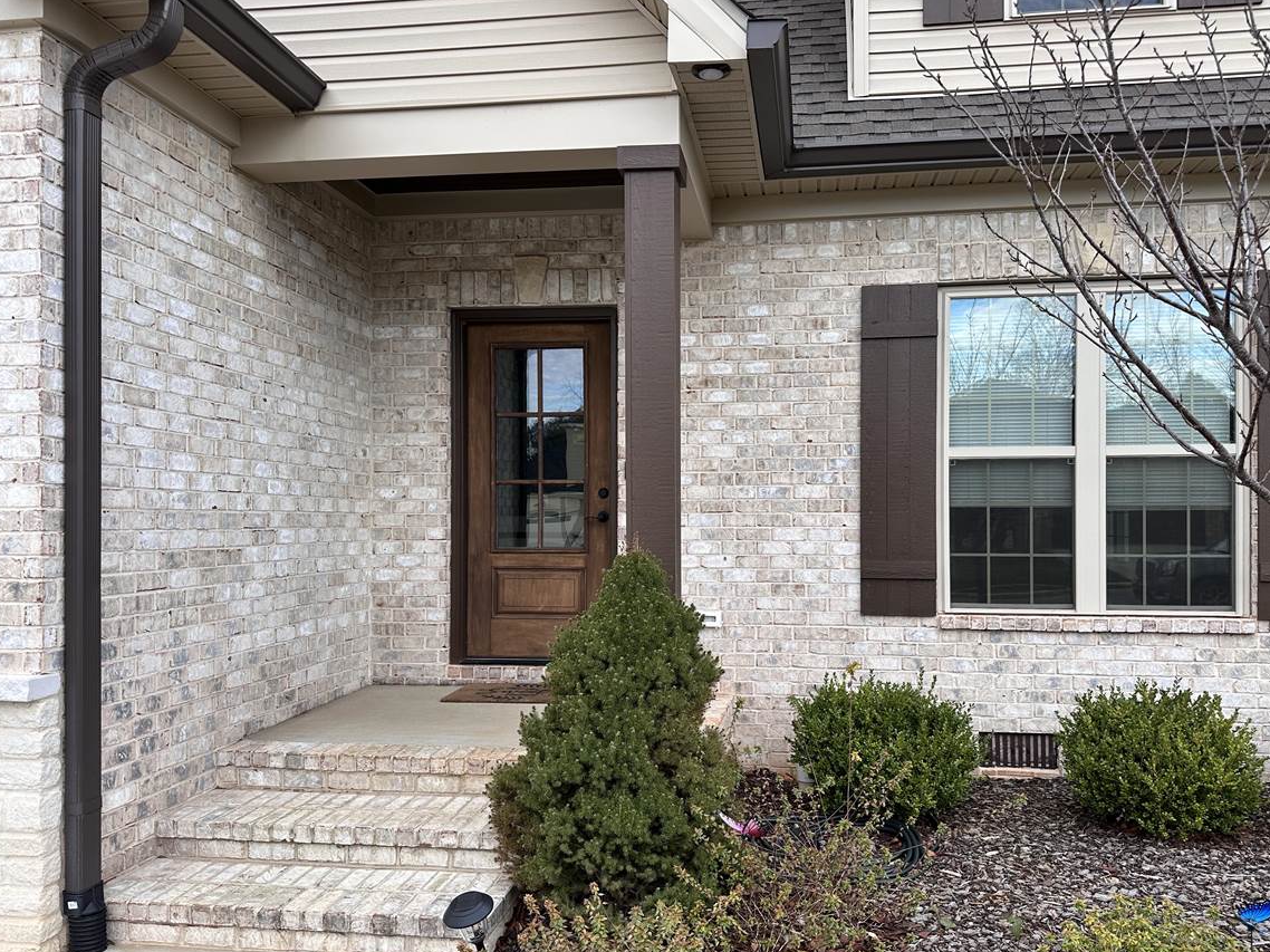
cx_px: 687
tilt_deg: -0.1
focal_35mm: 27
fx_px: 990
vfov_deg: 51.3
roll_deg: -0.1
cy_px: 512
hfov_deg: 65.2
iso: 80
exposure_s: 1/549
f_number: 1.78
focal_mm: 6.86
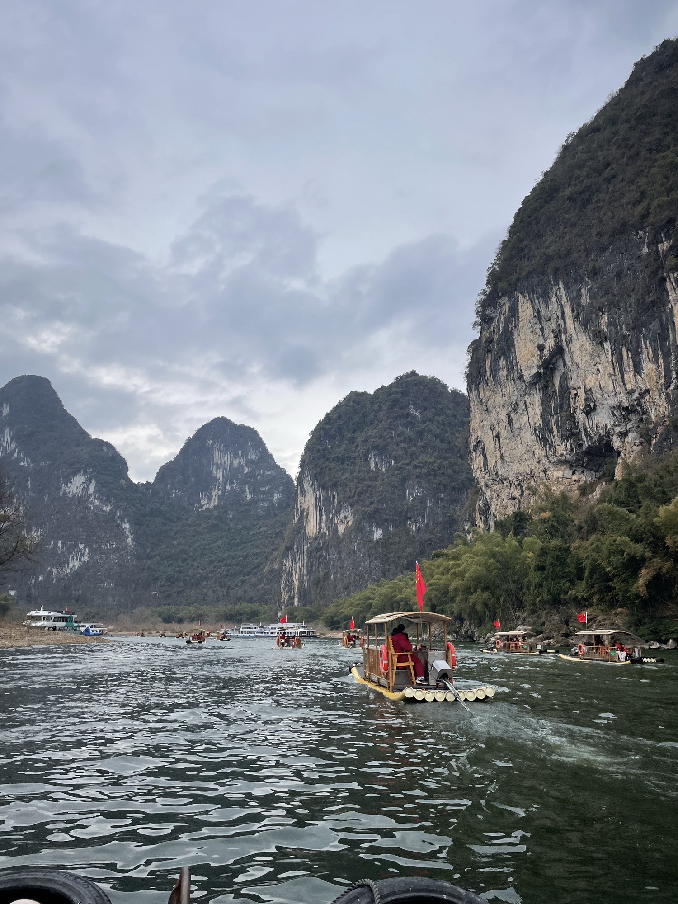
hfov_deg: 53.1
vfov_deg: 67.3
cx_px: 339
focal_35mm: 26
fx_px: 679
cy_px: 452
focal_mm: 4.2
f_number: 1.6
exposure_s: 1/2174
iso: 32
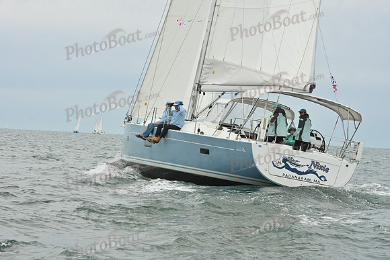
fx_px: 997
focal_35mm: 92
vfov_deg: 14.9
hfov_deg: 22.1
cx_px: 195
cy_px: 130
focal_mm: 92
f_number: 11
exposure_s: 1/1000
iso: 320
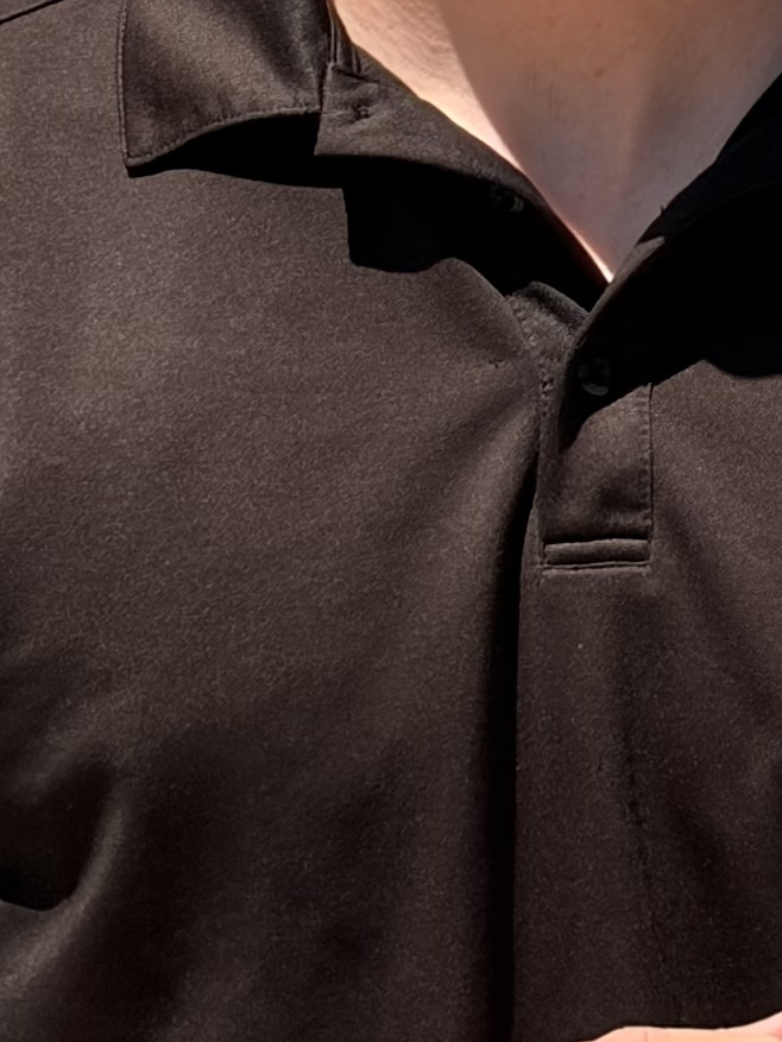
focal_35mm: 239
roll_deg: +0.0
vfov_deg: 8.2
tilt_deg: -2.3
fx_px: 7197
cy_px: -178
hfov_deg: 6.2
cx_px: 978
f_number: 1.6
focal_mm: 5.96
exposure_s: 1/3831
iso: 40
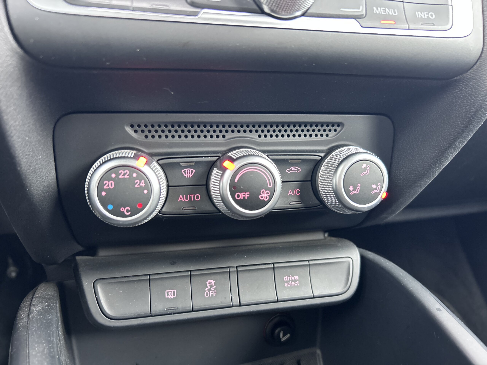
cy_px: 182
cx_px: 244
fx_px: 366
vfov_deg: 53.1
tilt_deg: -8.4
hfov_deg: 67.3
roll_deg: -0.5
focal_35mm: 26
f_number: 1.5
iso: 400
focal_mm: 5.7
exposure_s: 1/60
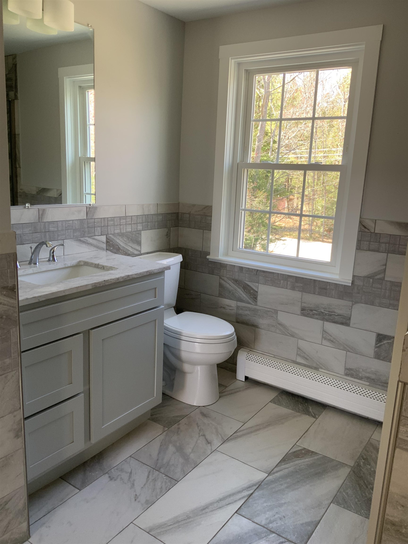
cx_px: 204
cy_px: 272
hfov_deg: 48.2
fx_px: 456
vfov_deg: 61.7
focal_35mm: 29
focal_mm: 3
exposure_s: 1/60
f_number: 1.8
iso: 40
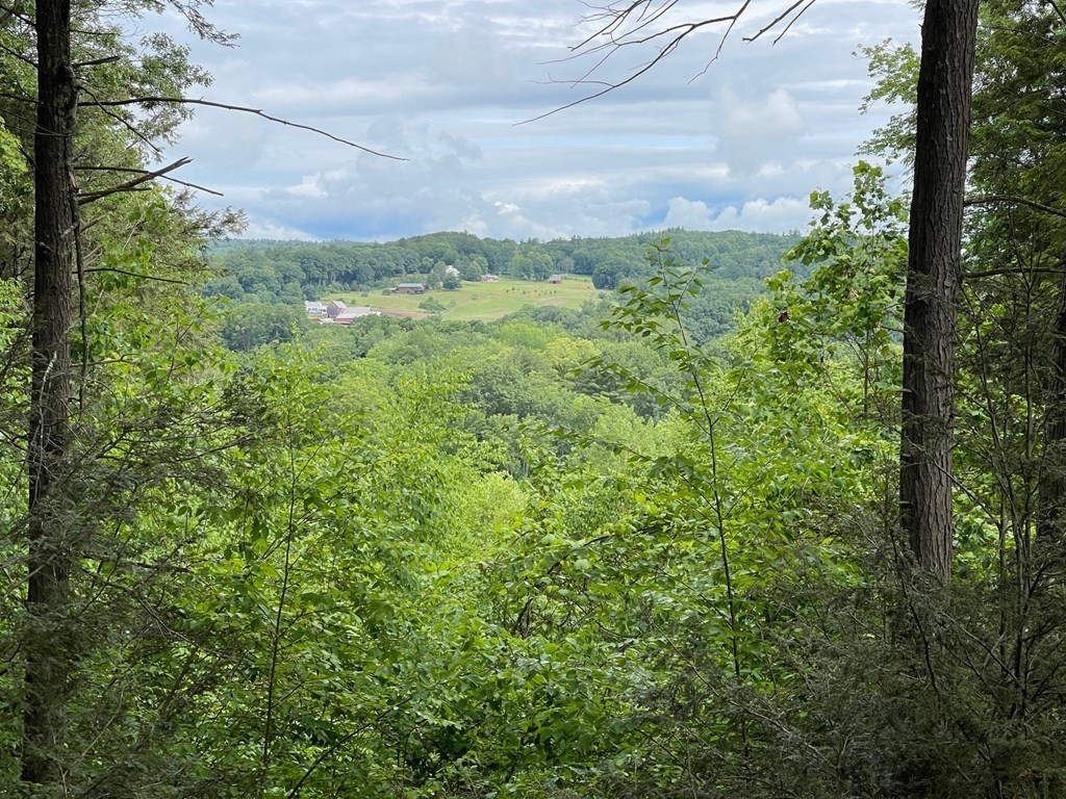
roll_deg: -0.2
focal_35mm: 64
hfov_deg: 30.3
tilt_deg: -2.2
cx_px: 533
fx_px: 1971
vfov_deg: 22.9
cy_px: 400
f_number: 2.2
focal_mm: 7.5
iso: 20
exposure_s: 1/809
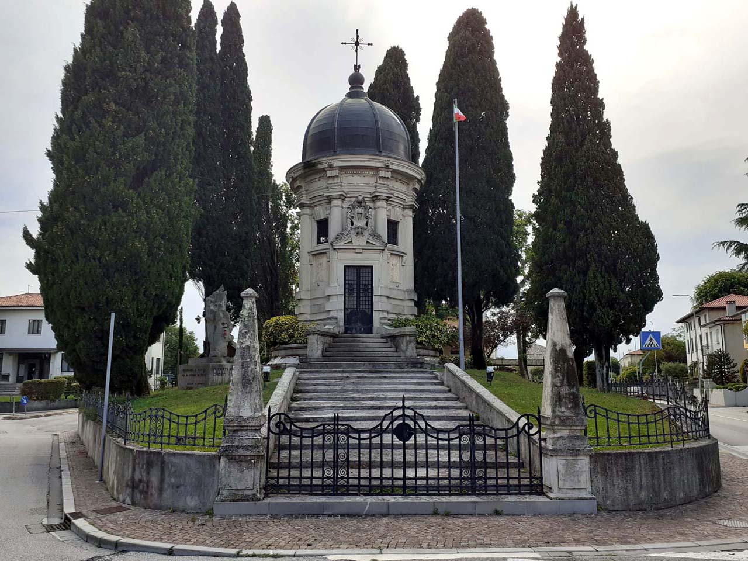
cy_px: 280
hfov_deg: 65.3
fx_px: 583
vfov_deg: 51.4
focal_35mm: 27
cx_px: 374
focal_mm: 3.6
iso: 40
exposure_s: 1/806
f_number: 1.9
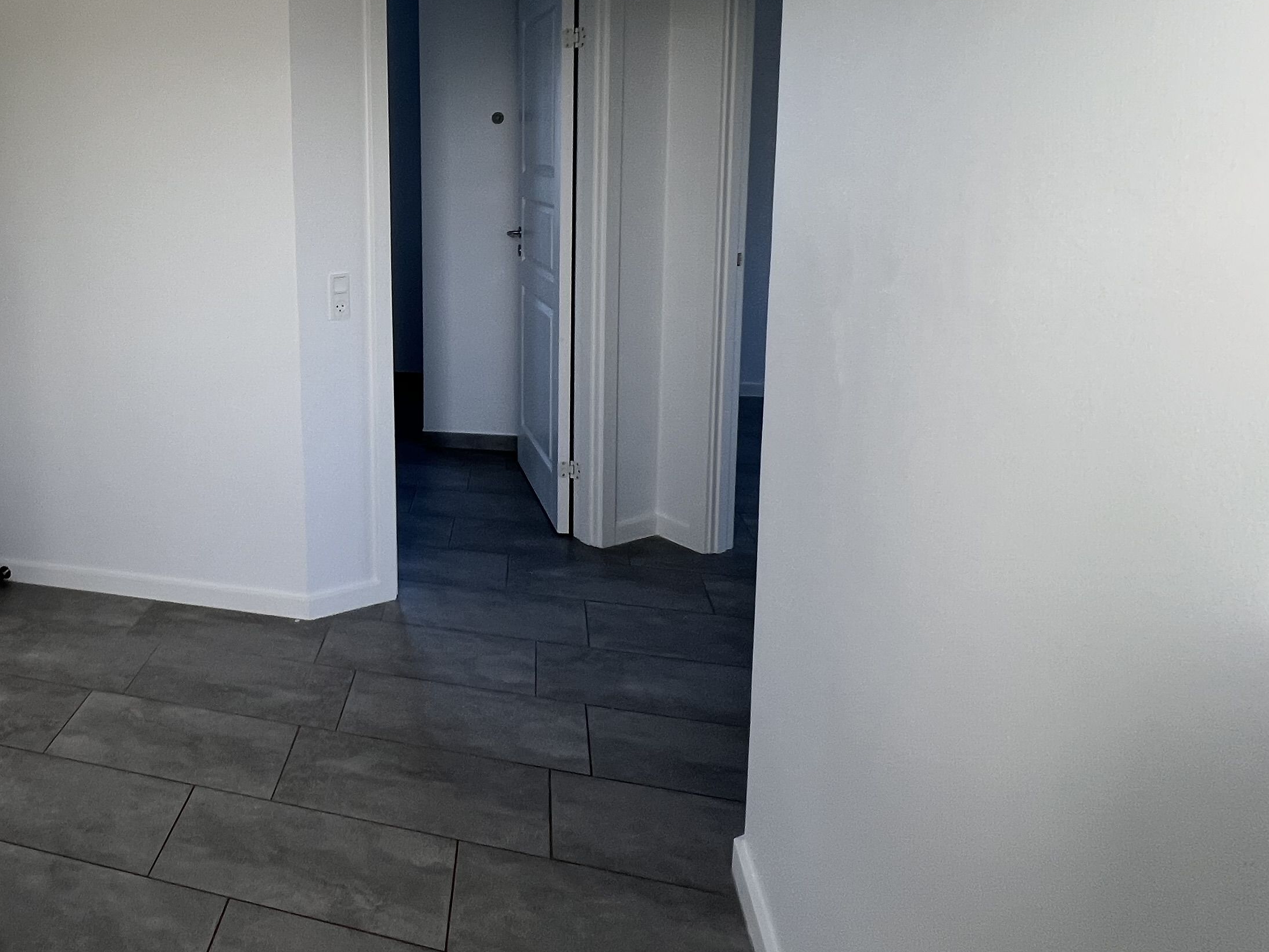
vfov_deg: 55.4
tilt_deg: -8.8
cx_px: 167
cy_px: 303
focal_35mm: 24
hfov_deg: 62.1
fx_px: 880
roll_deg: +4.5
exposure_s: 1/99
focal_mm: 1.57
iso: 64
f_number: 1.8
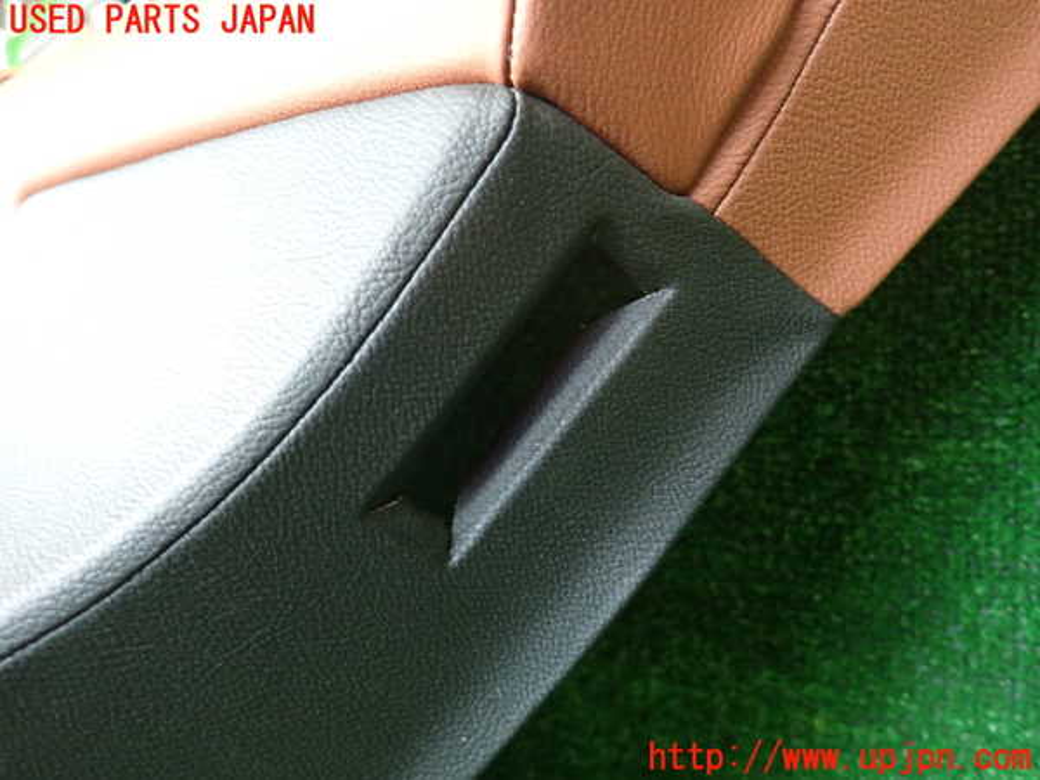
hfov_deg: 69.4
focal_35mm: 25
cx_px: 520
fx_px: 751
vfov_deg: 54.9
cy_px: 390
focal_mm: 4.5
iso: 400
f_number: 2
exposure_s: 1/30
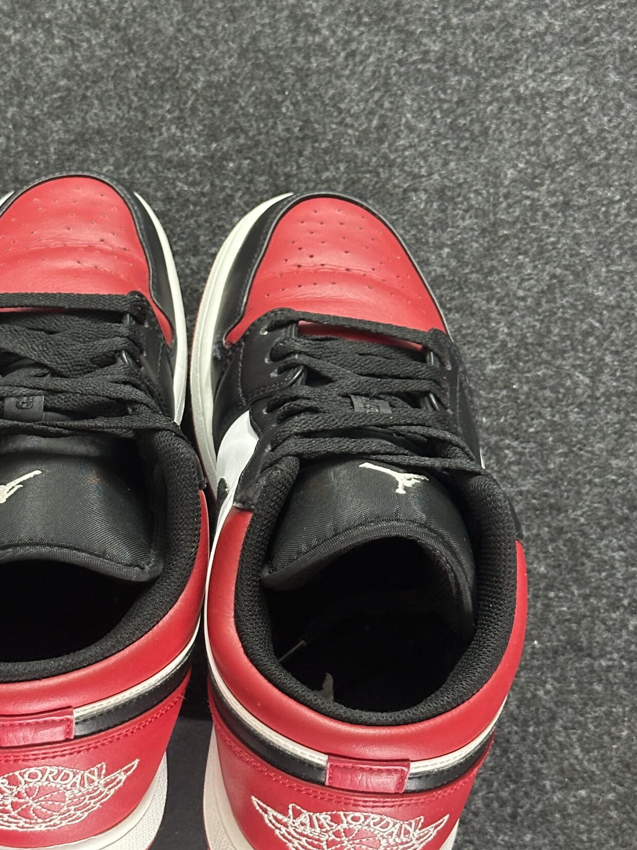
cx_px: 177
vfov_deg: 26.3
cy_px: 486
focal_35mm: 74
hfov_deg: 19.8
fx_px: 1816
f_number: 1.78
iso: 500
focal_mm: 6.86
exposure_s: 1/33
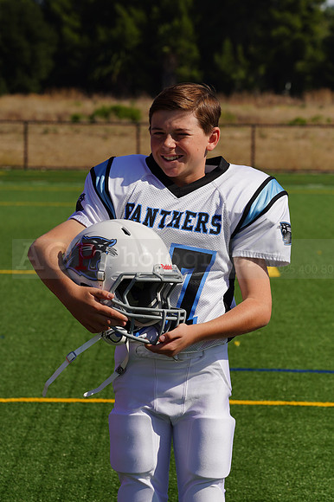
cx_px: 167
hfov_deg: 6.3
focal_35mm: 218
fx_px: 3037
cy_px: 251
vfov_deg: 9.4
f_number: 14
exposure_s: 1/250
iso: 100
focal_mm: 218
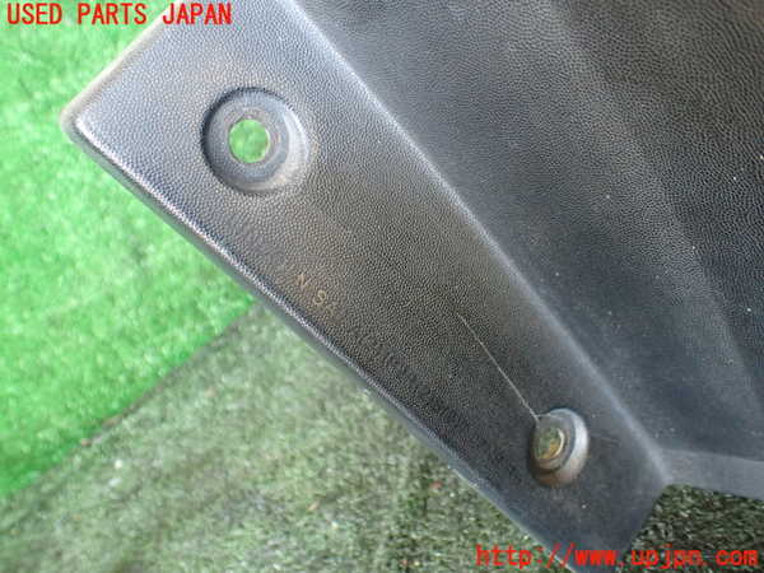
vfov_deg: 46.8
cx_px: 382
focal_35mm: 30
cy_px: 286
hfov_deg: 60.0
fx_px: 662
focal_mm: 5.4
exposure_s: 1/40
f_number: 2.3
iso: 800
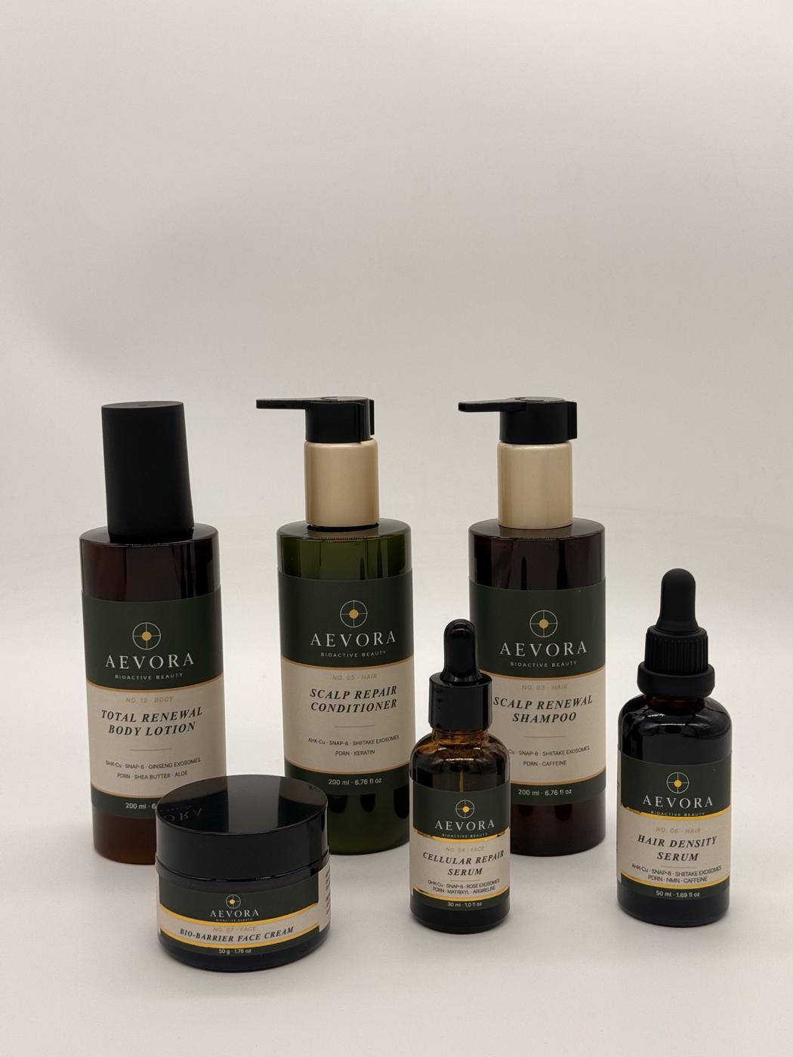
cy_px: 528
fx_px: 1466
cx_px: 396
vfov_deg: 39.7
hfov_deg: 30.3
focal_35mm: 48
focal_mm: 6.76
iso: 80
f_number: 1.78
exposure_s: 1/1456
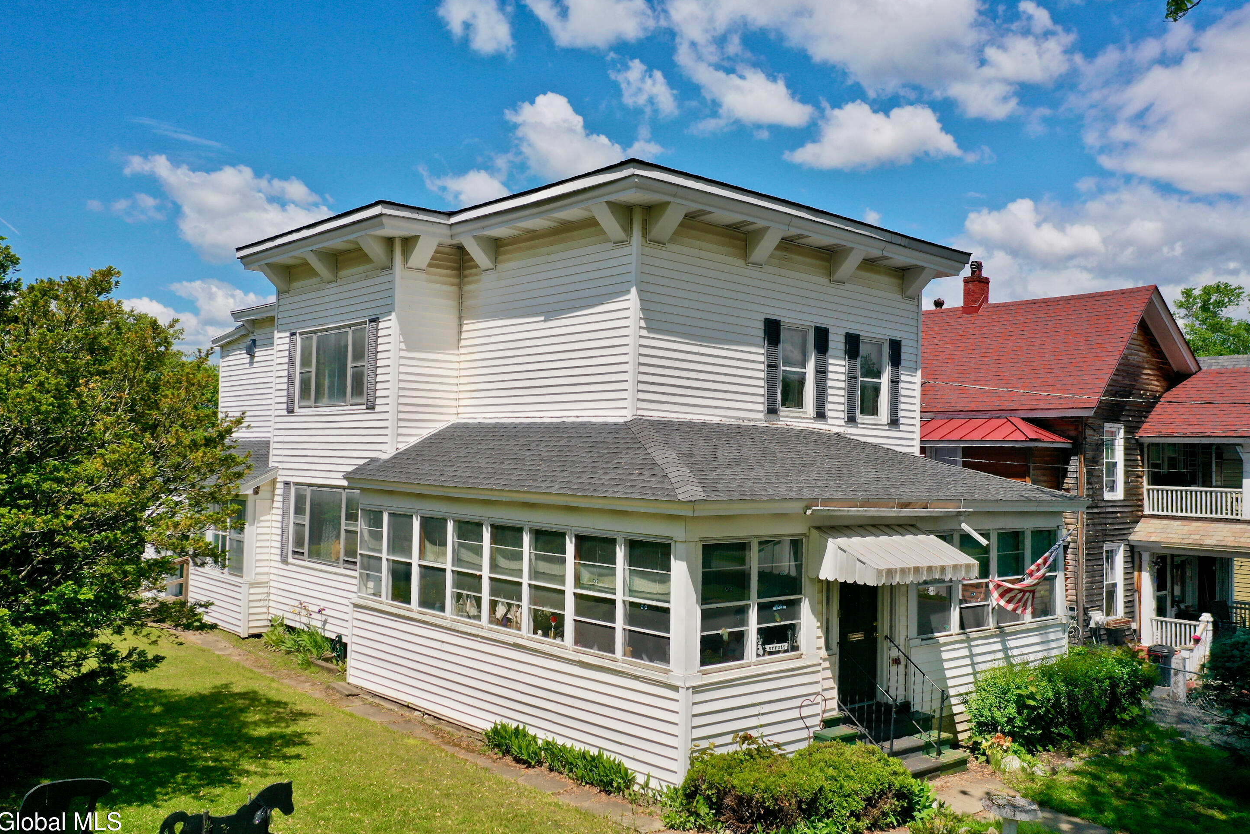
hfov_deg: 63.7
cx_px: 641
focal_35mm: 29
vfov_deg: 45.0
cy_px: 429
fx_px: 1007
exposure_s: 1/100
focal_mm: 10.26
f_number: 4
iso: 100
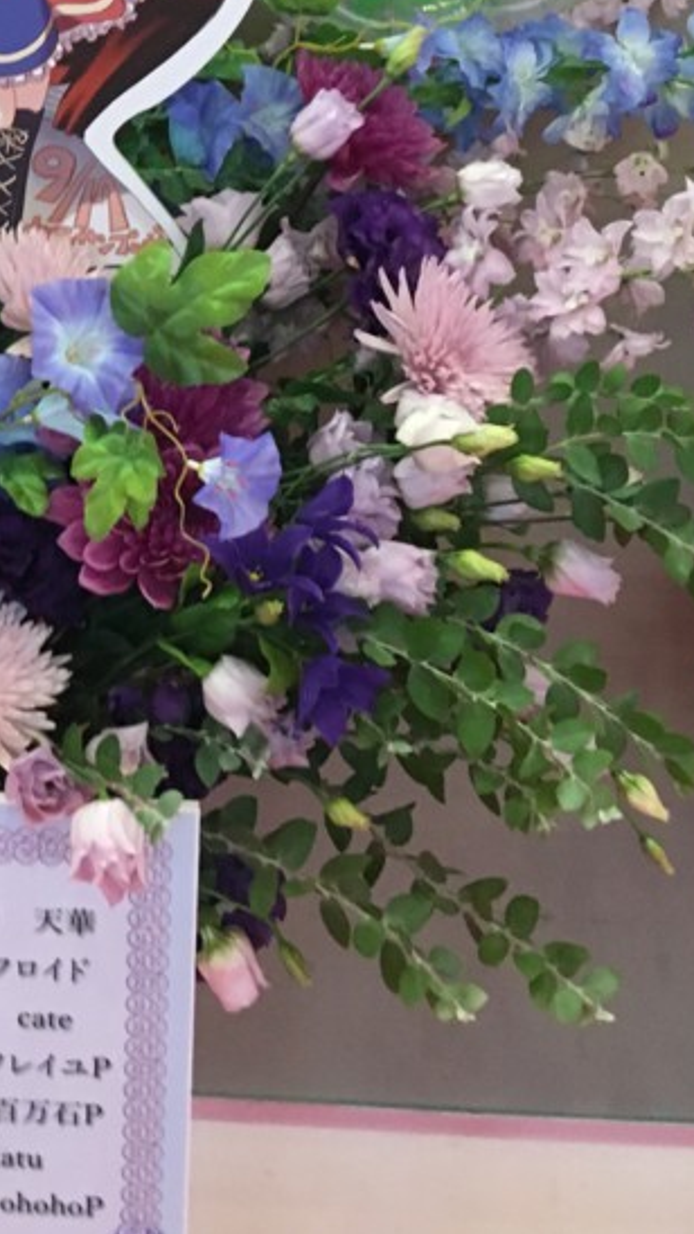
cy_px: 110
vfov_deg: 33.5
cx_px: -38
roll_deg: -1.0
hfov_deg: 19.6
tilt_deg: -8.5
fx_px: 1931
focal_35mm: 59
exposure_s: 1/24
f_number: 2.2
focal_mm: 4.15
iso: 200
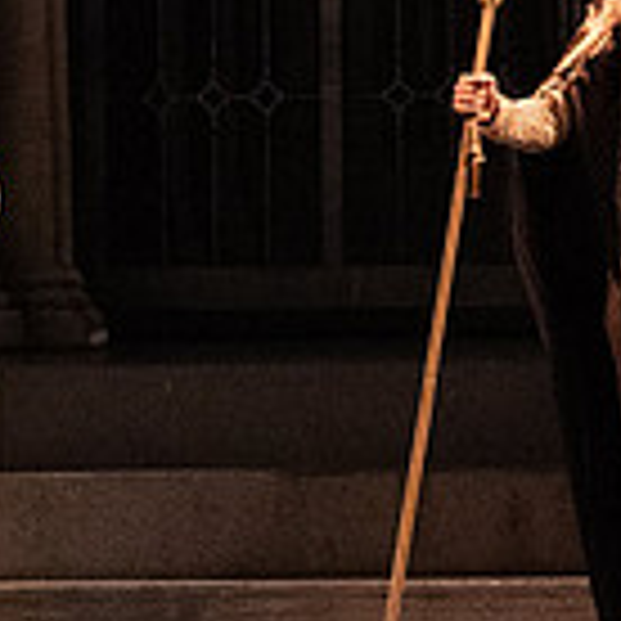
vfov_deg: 2.5
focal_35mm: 715
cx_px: 459
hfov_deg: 2.5
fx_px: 14512
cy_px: 110
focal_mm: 200
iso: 25600
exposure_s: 1/320
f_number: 5
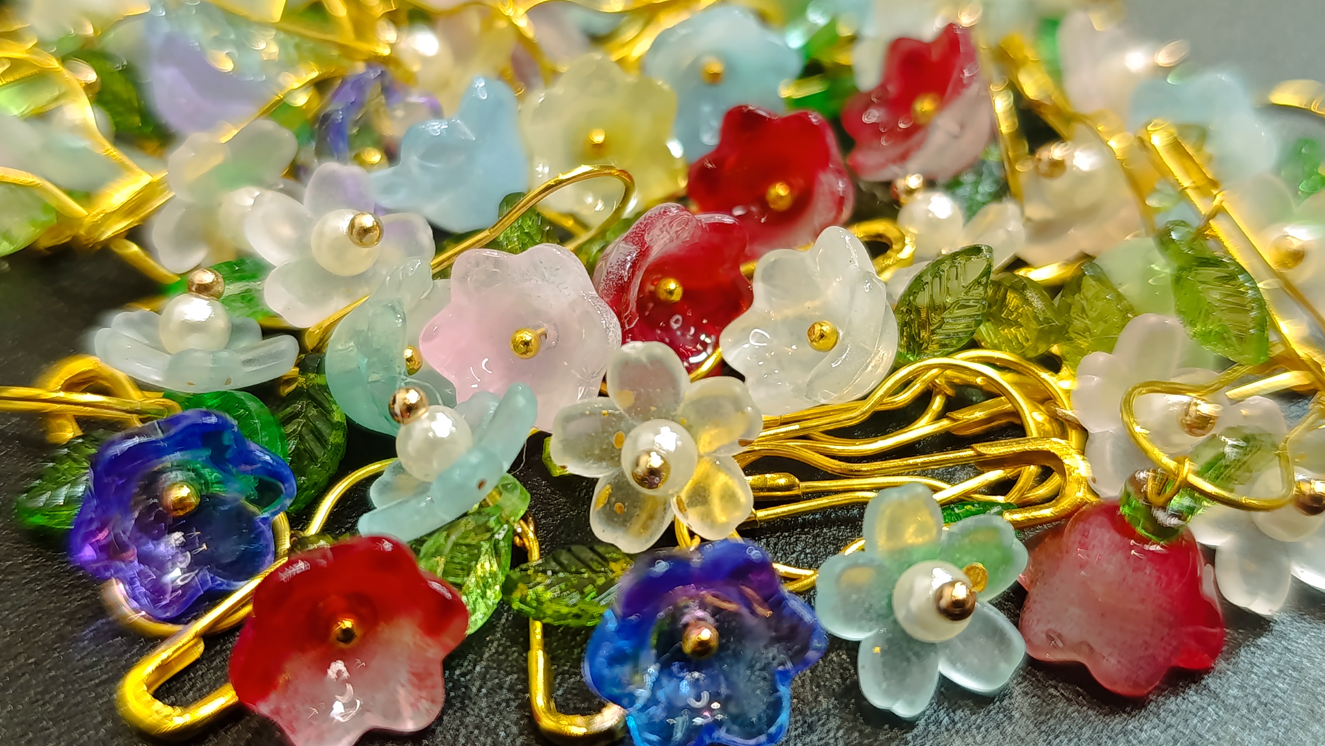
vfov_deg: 29.0
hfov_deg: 49.4
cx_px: 655
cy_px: 346
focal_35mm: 41
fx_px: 1441
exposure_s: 1/100
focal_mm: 6.14
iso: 800
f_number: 1.6
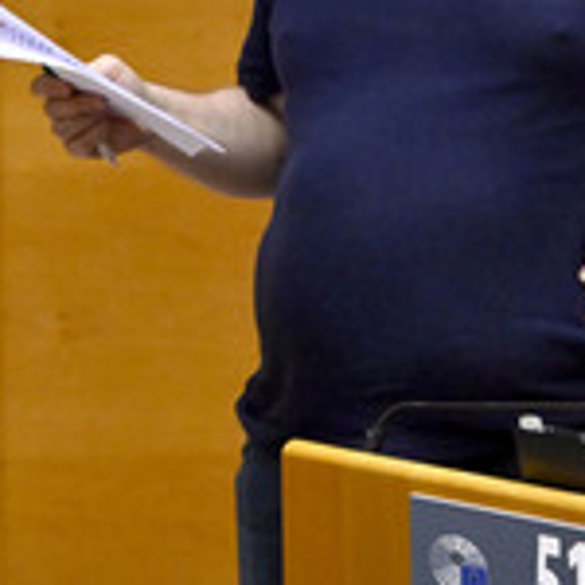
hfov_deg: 1.1
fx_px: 29272
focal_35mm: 1531
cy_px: 113
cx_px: 205
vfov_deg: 1.1
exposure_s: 1/500
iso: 4000
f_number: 6.3
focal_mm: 600
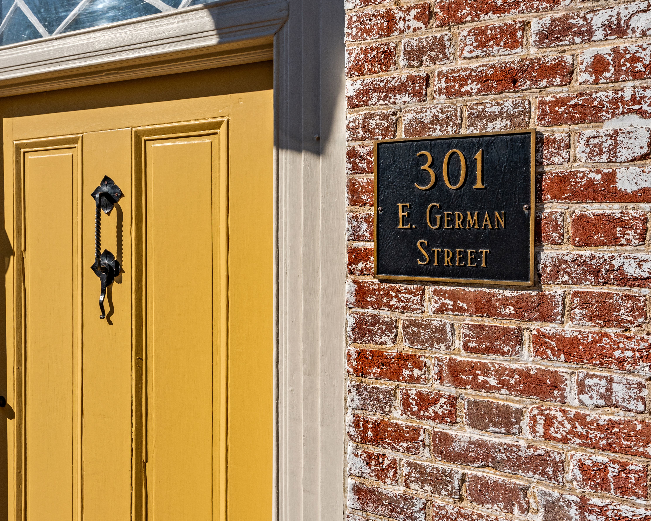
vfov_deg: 46.0
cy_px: 220
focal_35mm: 32
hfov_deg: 53.4
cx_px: 159
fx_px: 612
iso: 200
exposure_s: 1/1000
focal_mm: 21.5
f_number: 8
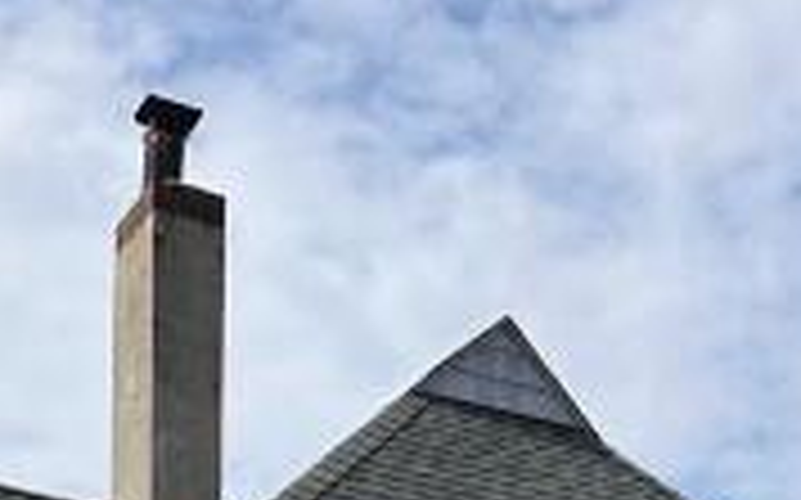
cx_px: 572
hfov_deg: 20.1
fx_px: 2247
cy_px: 1059
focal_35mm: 103
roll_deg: -1.0
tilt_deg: +7.5
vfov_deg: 11.3
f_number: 1.78
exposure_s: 1/6623
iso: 80
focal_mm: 6.86
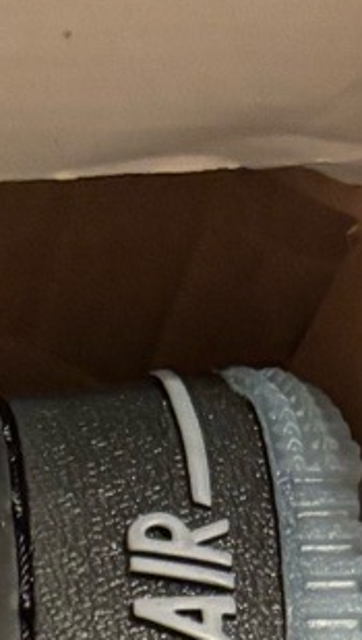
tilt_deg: -88.4
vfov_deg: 11.6
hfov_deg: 7.6
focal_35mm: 146
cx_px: -569
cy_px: 1627
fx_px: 2485
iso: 500
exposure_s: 1/25
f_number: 1.6
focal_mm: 5.96
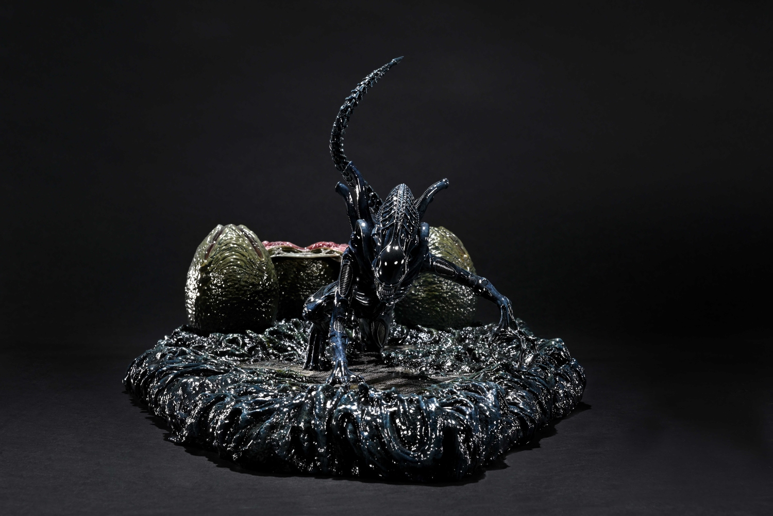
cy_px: 258
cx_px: 386
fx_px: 1503
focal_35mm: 70
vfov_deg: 19.5
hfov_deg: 28.8
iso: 200
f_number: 22
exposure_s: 1/1.3
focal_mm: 70
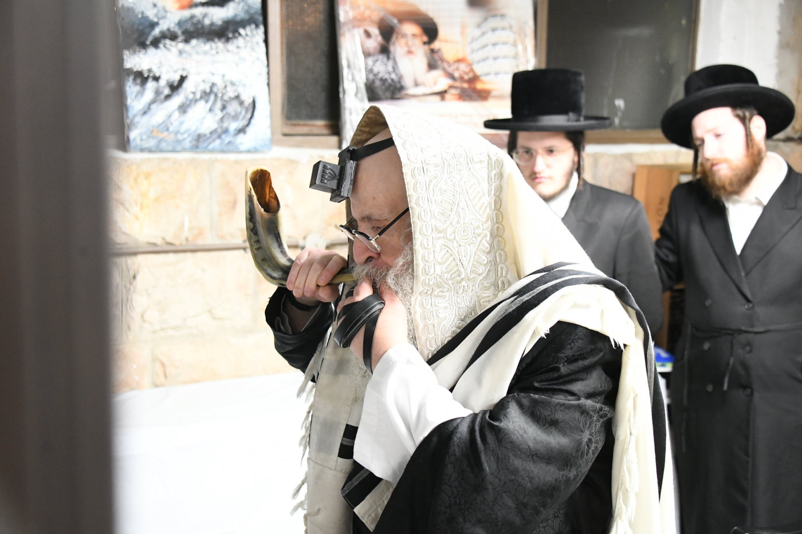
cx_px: 401
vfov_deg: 28.1
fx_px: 1069
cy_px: 267
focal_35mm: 48
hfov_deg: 41.1
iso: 6400
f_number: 5
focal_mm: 48
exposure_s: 1/100
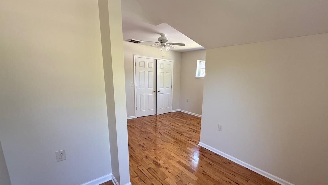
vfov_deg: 63.4
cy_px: 111
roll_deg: -2.4
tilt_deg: -12.6
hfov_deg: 95.6
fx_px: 148
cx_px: 181
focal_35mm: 17
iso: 200
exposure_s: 1/99
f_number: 2.2
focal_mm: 2.22
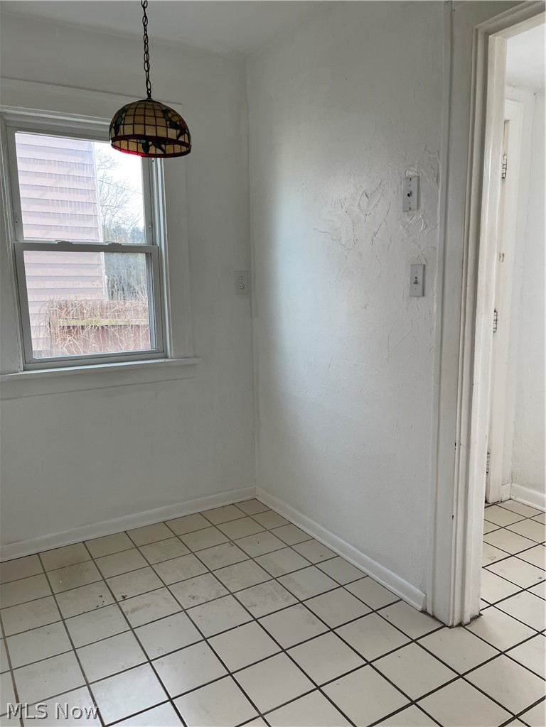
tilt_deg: -7.5
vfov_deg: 67.3
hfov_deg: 53.1
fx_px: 547
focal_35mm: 26
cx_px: 273
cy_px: 364
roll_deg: +2.9
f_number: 1.6
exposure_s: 1/162
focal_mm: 5.1
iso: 50
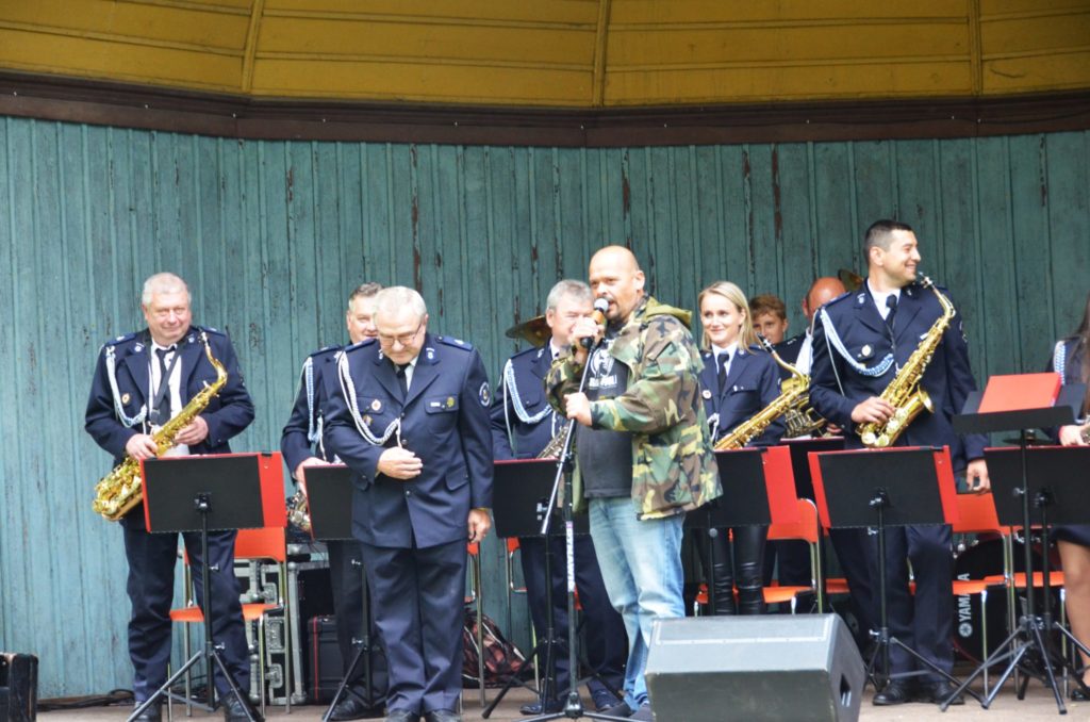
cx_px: 545
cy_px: 361
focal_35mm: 112
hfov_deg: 18.2
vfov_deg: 12.1
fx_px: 3399
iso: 1600
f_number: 5
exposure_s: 1/100
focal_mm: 75
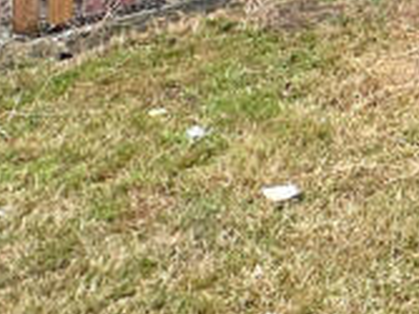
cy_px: -364
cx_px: 908
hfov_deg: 15.9
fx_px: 1040
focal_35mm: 86
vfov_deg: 13.8
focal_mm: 2.22
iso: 40
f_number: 2.2
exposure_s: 1/282
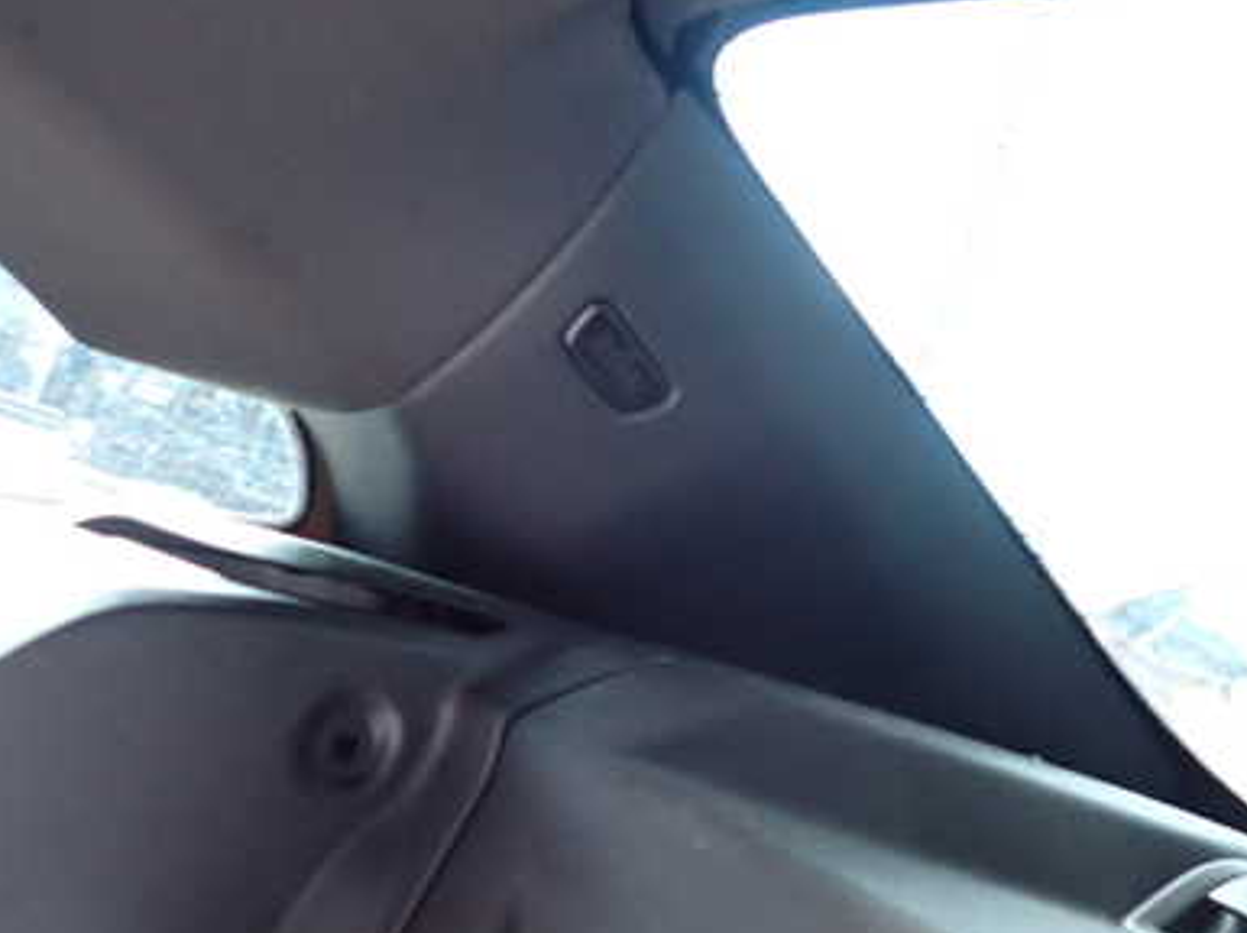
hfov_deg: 47.3
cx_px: 803
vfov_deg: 36.7
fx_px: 1404
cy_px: 386
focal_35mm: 39
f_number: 2
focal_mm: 4.5
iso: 320
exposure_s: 1/30
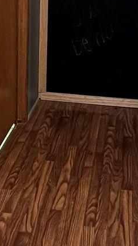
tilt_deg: -12.3
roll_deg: -0.5
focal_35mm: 68
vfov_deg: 29.8
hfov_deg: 17.7
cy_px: 28
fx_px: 443
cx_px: 43
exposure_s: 1/60
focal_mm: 1.57
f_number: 1.8
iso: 250
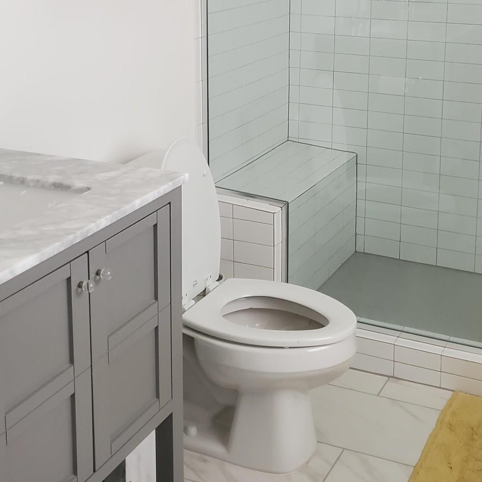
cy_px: 63
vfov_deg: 30.0
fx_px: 866
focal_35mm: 55
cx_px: 250
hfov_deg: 31.1
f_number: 1.5
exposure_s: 1/40
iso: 200
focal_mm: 4.3
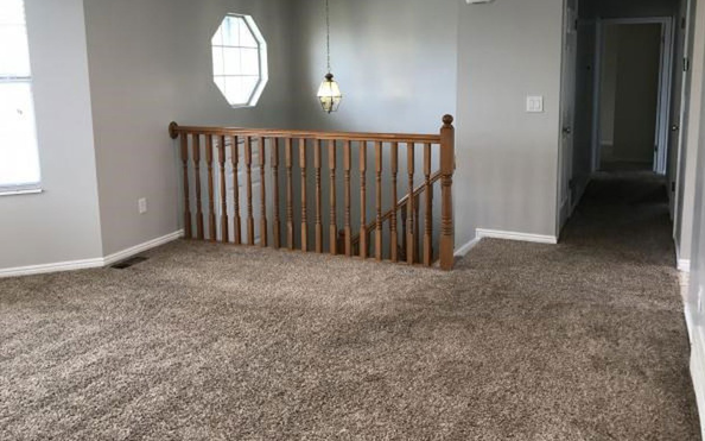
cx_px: 377
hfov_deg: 59.6
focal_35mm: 32
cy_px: 168
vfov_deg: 39.2
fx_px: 615
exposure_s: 1/60
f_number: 1.8
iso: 32
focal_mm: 3.99
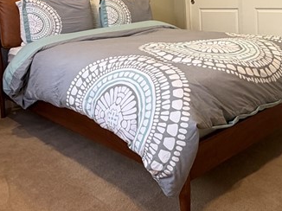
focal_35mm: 44
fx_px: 358
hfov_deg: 43.0
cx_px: 149
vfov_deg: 30.7
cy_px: 4
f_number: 2.2
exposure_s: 1/60
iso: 200
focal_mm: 2.22
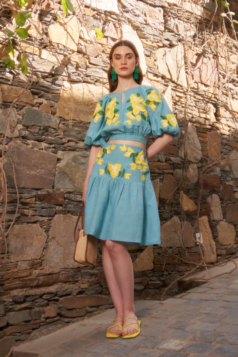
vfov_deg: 51.9
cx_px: 119
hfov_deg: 35.9
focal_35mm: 37
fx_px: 367
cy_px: 178
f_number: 2.8
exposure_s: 1/1000
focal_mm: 25
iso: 50
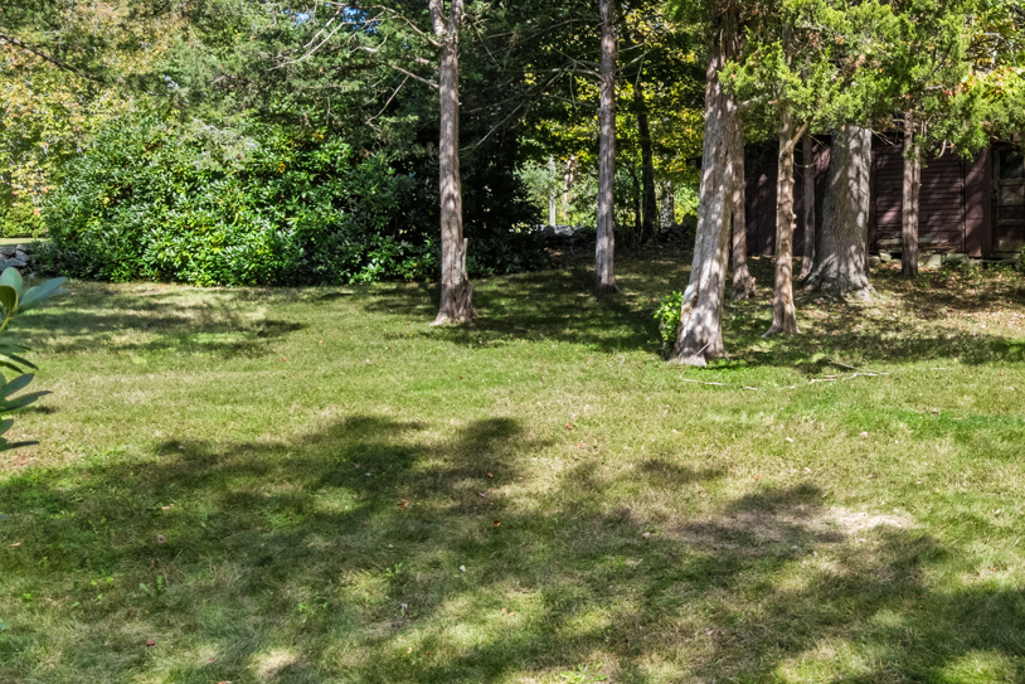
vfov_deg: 31.2
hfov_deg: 41.8
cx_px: 923
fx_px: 1224
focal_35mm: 43
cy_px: 312
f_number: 11
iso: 400
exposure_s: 1/60
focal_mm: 14
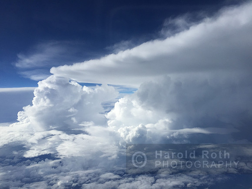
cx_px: 126
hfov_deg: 61.7
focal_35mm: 29
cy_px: 94
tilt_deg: -0.4
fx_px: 211
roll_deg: +3.6
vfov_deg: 48.2
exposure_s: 1/4950
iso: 32
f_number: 2.2
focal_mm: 4.15
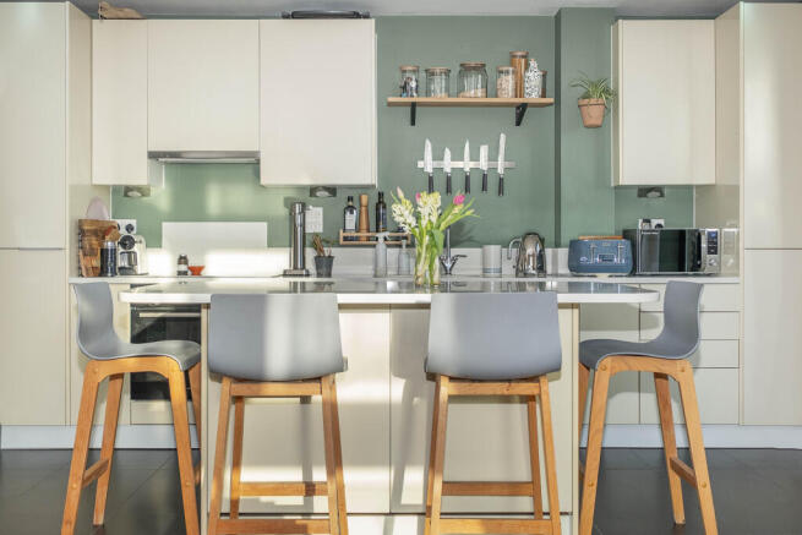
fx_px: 758
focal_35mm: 34
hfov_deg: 55.8
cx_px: 401
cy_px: 268
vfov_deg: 38.9
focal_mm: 22.9
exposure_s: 1/800
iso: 400
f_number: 4
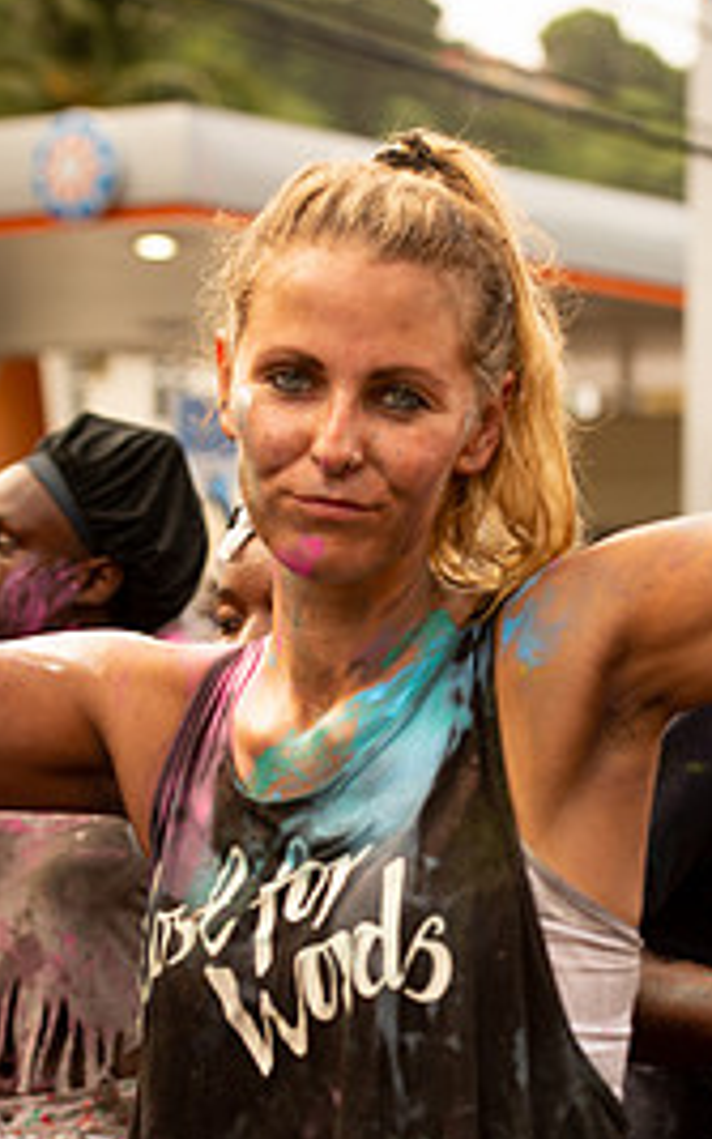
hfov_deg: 10.9
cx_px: 454
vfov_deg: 17.3
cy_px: 862
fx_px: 3724
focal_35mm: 120
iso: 280
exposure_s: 1/320
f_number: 5
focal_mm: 70
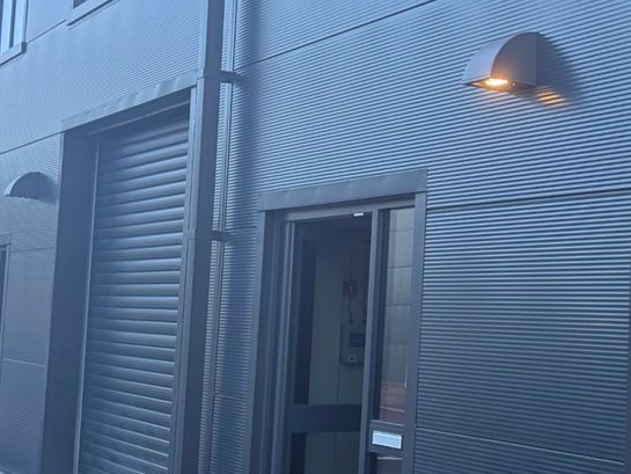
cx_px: 549
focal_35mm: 53
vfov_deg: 27.5
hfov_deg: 34.5
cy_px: 208
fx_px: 966
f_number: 1.6
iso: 50
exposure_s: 1/435
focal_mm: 5.96
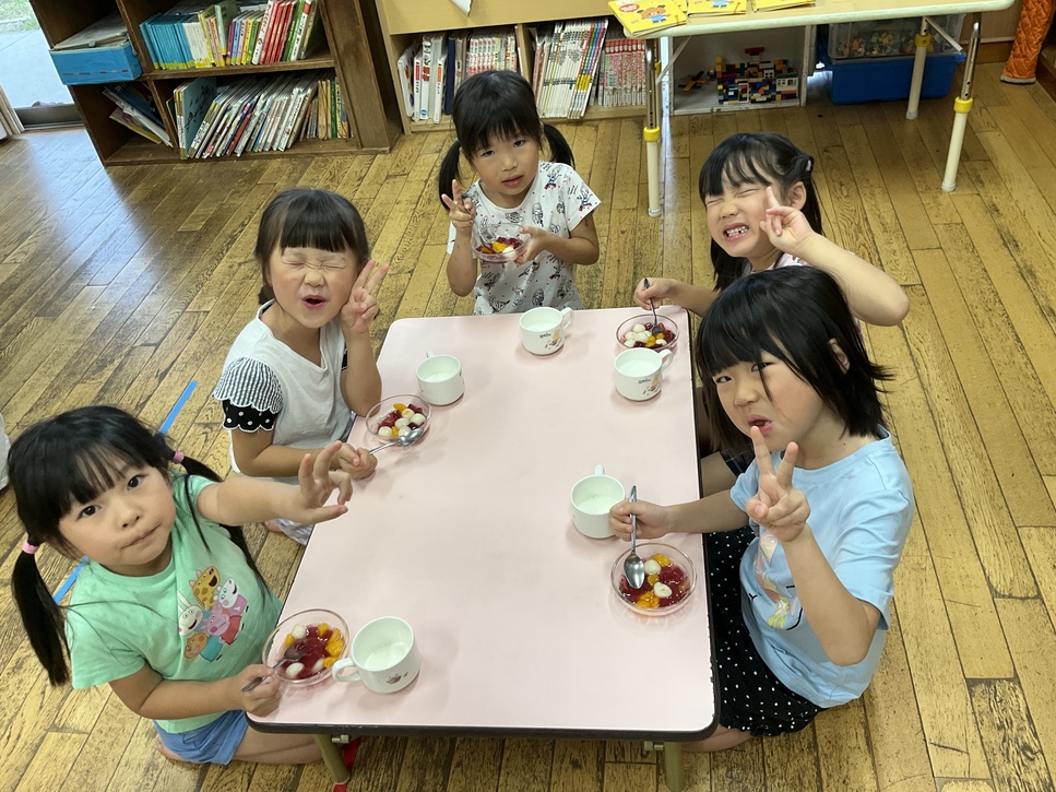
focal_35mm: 30
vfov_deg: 46.8
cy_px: 391
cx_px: 529
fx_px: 915
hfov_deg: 60.0
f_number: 1.8
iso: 50
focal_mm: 3
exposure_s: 1/60
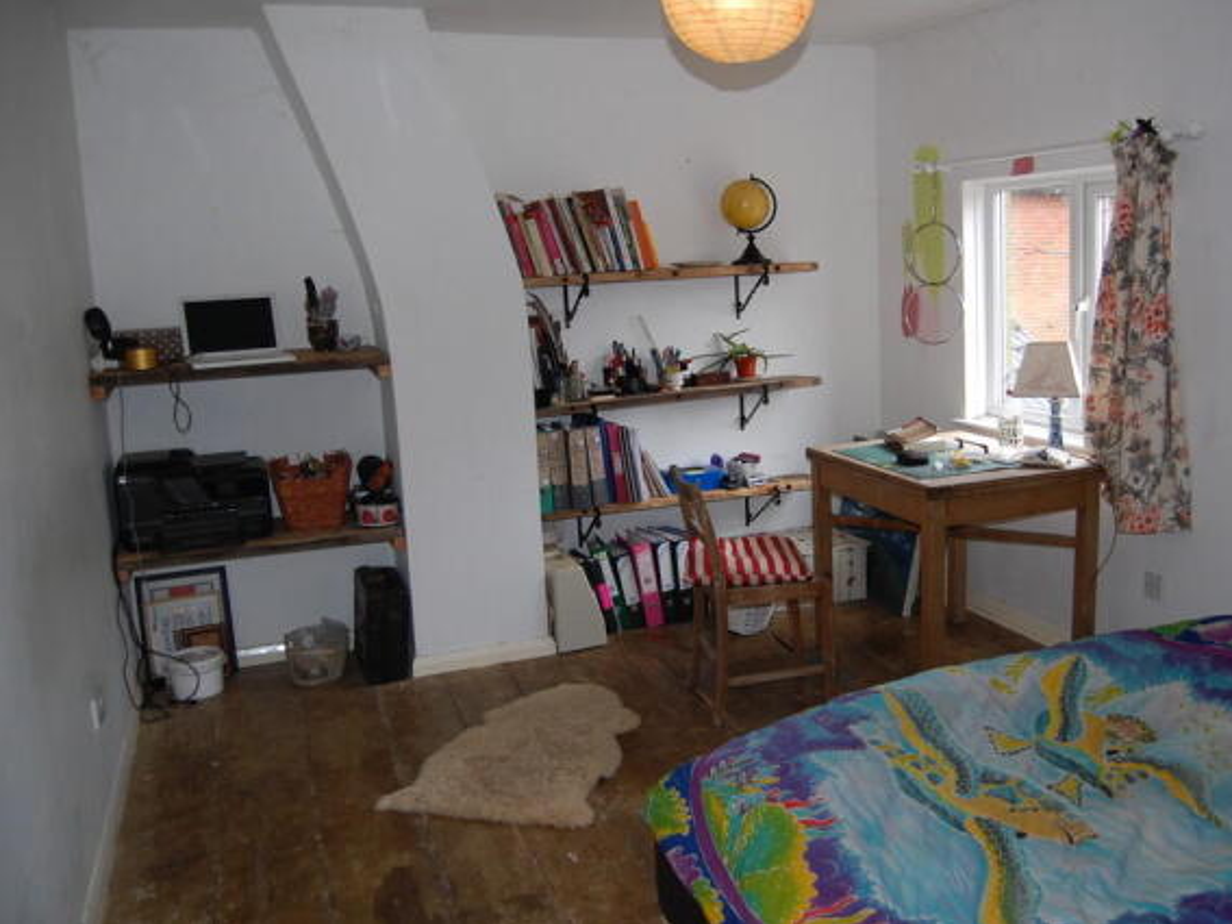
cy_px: 454
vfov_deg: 46.8
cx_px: 711
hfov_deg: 59.7
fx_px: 1067
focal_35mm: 30
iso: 400
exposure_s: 1/60
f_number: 3.5
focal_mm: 18
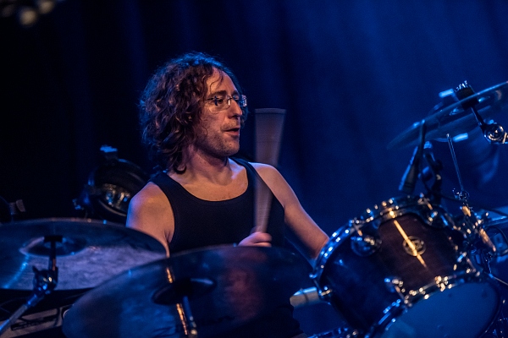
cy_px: 169
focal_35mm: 135
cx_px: 254
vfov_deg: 10.2
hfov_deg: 15.2
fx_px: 1905
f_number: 2.8
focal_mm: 135
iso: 1600
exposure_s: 1/80
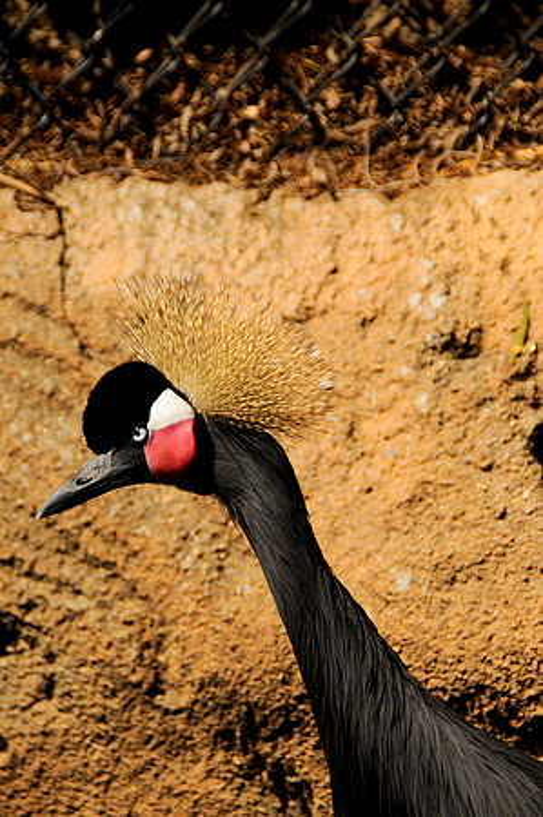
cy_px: 408
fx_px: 6803
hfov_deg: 4.6
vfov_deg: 6.9
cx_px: 272
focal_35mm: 300
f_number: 6.3
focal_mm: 200
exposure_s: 1/1250
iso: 200
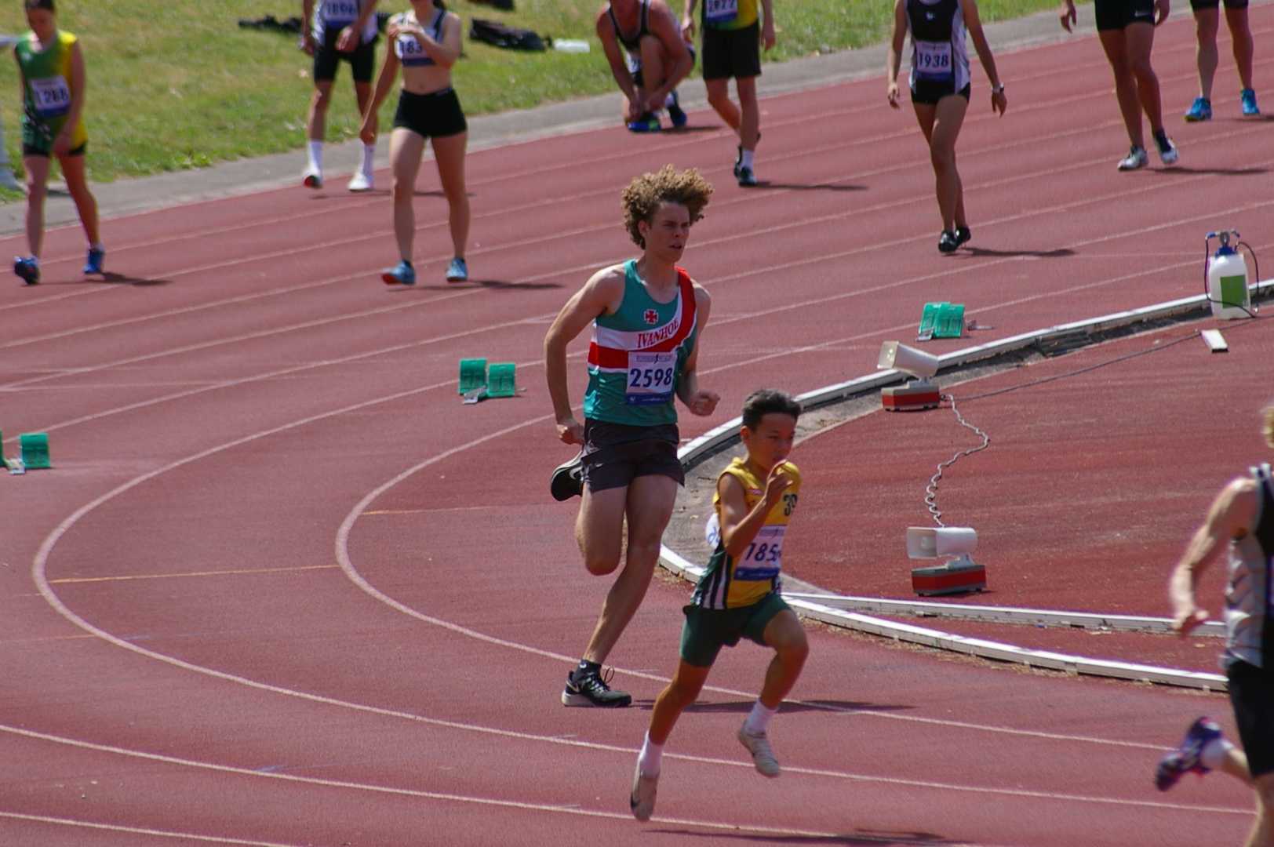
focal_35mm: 450
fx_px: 15912
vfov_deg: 3.1
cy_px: 424
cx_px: 637
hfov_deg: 4.6
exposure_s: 1/500
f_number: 8
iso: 200
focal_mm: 300
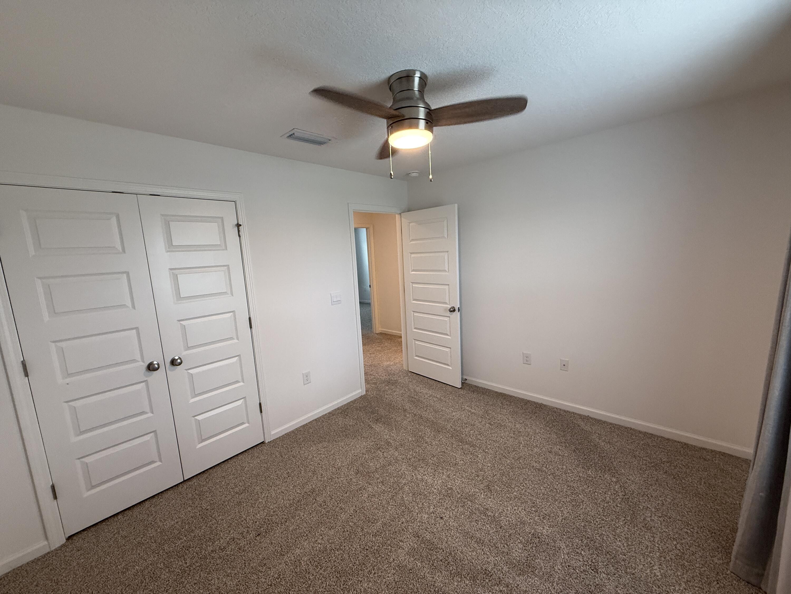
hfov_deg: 102.1
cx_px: 396
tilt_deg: -7.7
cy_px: 297
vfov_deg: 85.7
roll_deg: +3.4
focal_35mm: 14
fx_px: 320
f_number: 2.2
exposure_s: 1/120
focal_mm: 2.22
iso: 250
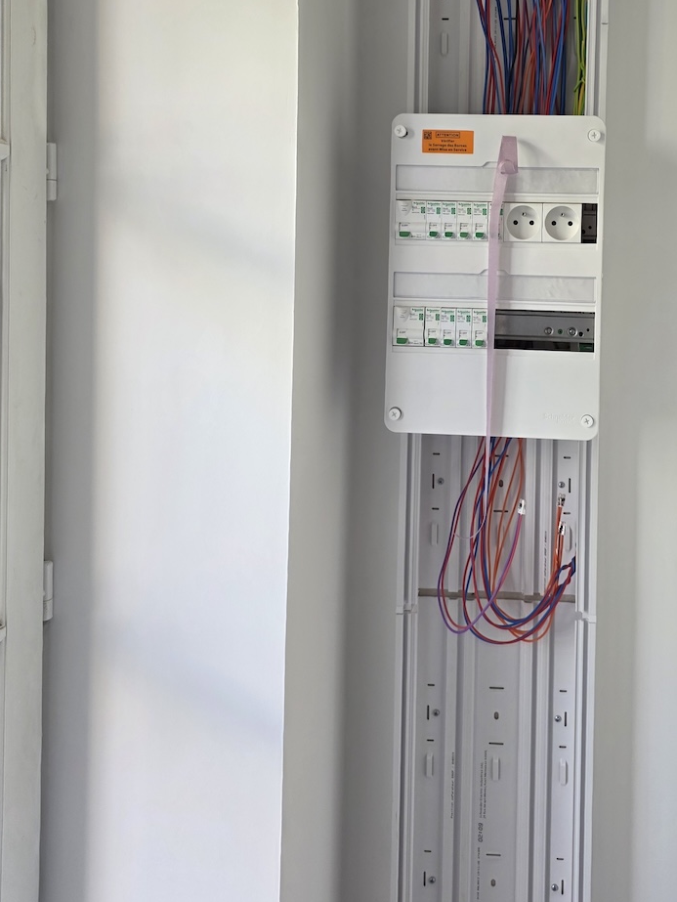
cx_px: 490
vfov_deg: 52.4
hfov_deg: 40.9
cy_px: 266
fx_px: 886
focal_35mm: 34
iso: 64
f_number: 1.7
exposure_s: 1/180
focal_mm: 6.25
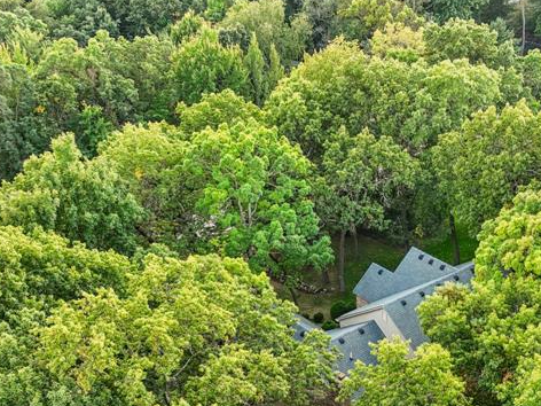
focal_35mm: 52
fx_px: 813
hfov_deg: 36.2
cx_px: 386
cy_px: 335
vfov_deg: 27.4
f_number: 2.8
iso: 100
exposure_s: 1/120
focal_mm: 12.29
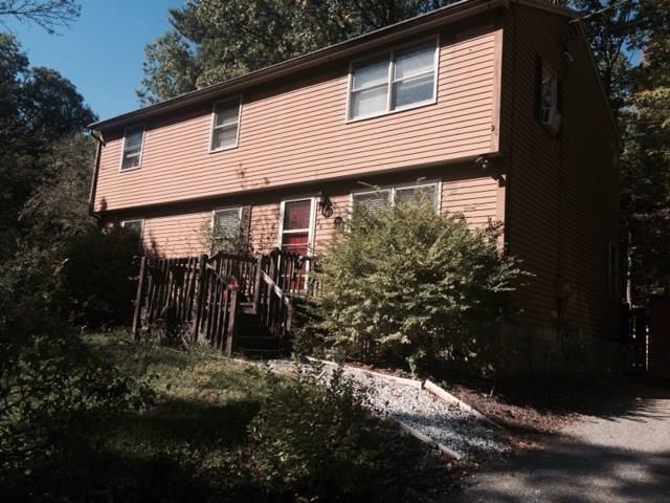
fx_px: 561
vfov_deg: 48.2
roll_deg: -3.7
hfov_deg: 61.7
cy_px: 252
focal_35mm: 29
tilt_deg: +6.5
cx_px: 335
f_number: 2.2
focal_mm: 4.15
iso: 32
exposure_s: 1/1580
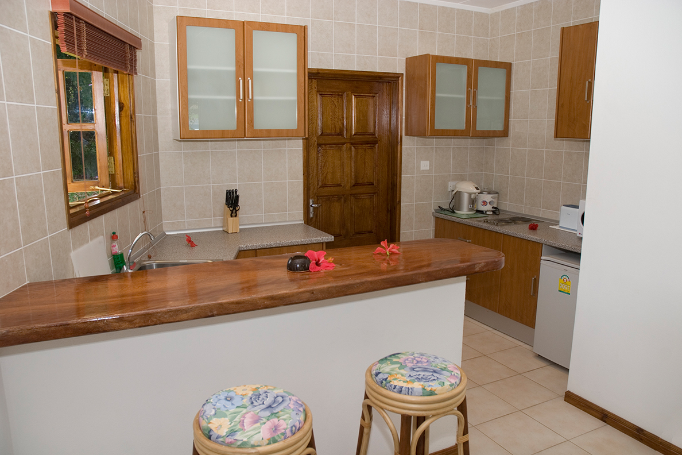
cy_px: 228
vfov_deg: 47.9
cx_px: 341
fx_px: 511
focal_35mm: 27
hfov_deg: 67.4
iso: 200
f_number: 5.6
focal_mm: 18
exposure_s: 1/80
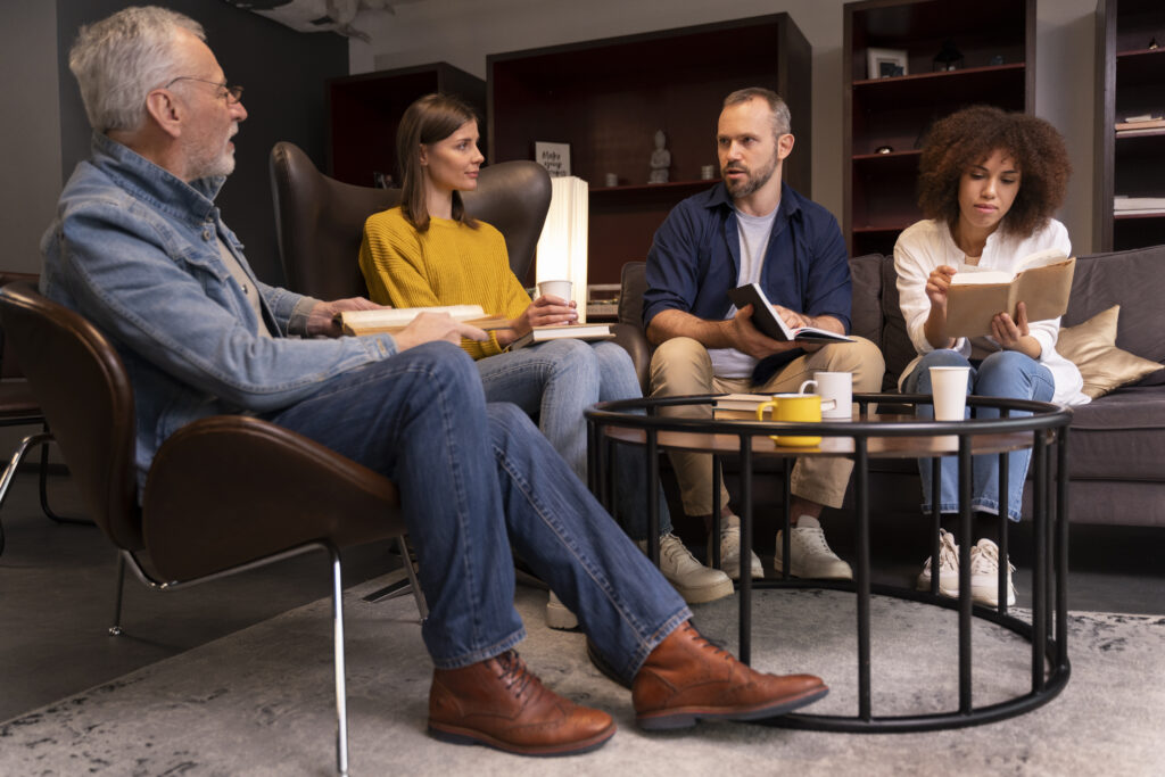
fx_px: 971
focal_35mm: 30
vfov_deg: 43.6
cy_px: 388
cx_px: 582
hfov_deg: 61.9
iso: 640
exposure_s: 1/100
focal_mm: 30
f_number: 2.8
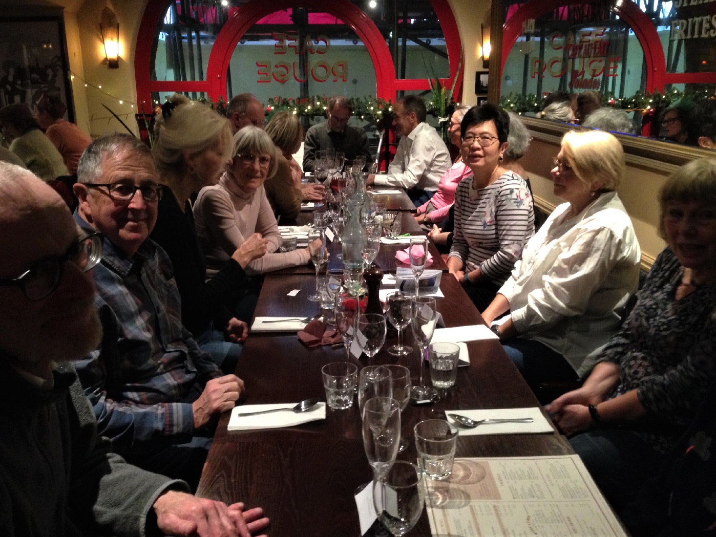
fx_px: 683
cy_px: 268
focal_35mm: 33
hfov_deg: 55.3
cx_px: 358
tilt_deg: -14.4
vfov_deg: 43.0
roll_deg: +3.5
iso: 320
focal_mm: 4.12
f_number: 2.4
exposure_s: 1/20
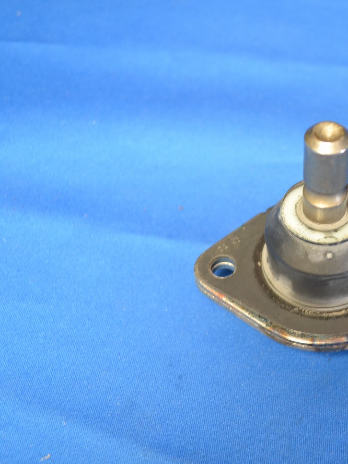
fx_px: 764
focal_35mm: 57
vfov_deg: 33.8
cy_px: 229
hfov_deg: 24.8
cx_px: 324
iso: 800
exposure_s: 1/10
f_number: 4.2
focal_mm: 26
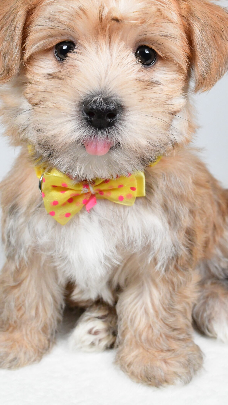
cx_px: 119
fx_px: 570
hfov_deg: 22.6
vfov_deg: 39.0
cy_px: 165
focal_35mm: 53
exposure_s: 1/1250
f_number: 10
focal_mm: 28
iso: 5000
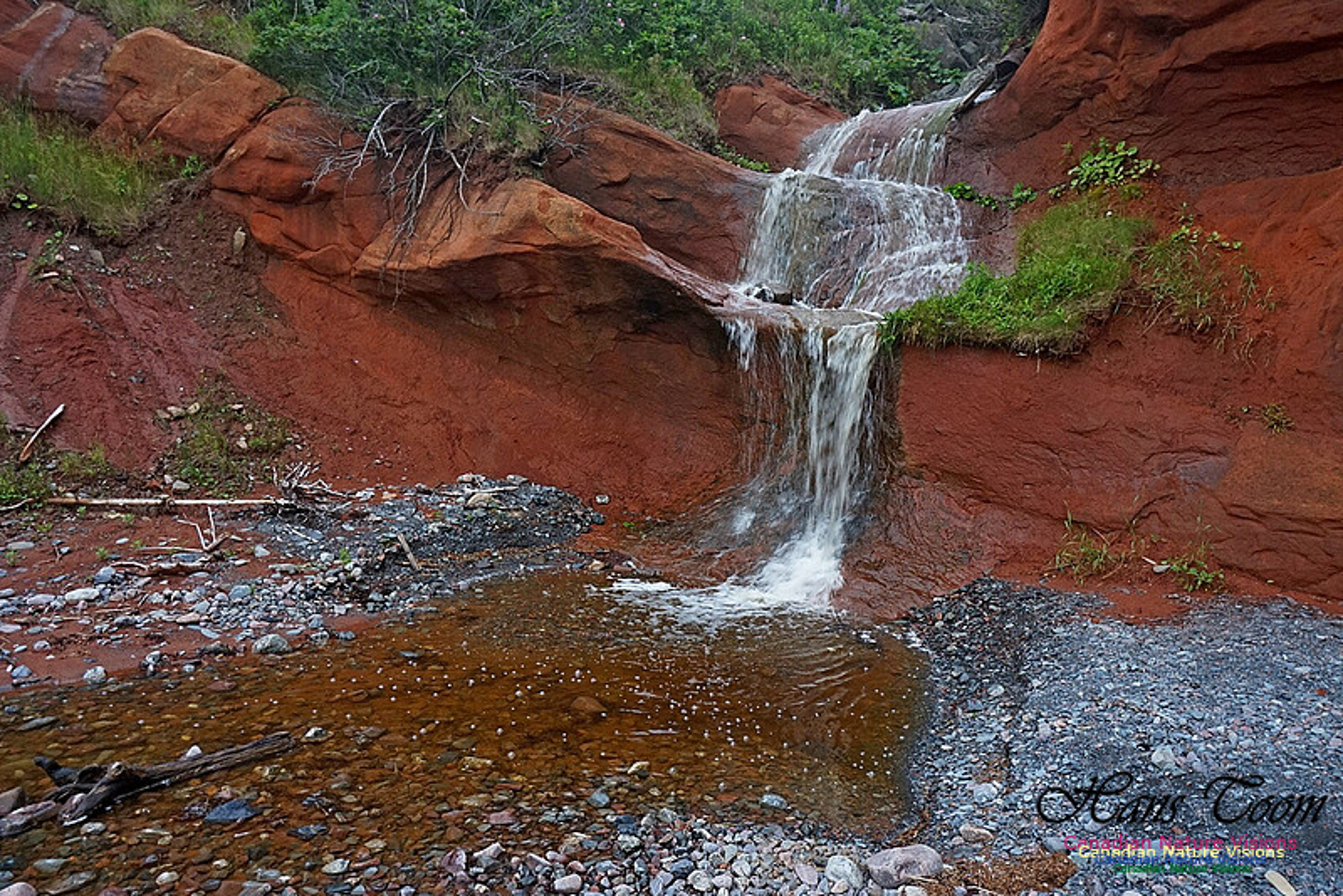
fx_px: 896
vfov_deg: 53.2
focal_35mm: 24
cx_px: 672
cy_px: 448
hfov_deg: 73.7
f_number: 14
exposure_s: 1/30
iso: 800
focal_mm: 16
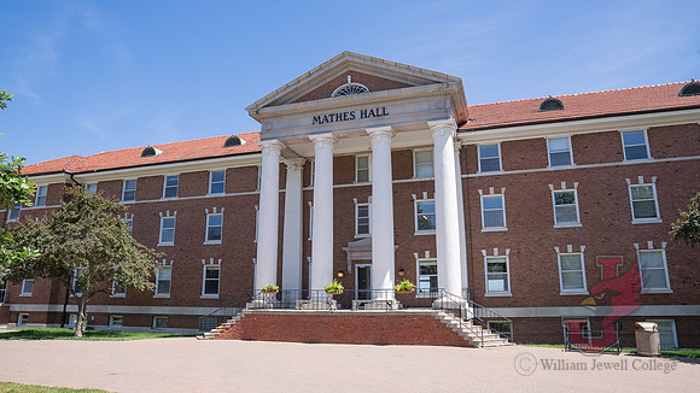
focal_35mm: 25
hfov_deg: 73.7
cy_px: 189
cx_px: 350
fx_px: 467
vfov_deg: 45.7
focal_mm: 24
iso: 1000
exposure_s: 1/500
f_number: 13
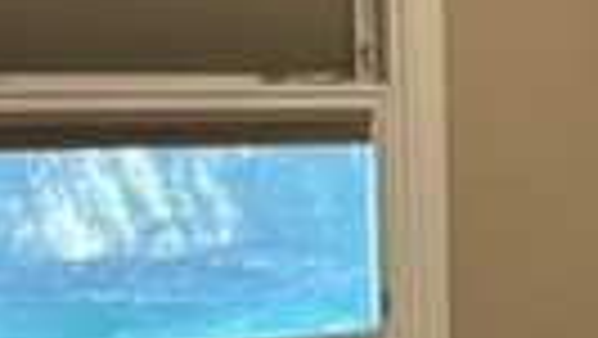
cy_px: 338
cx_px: 926
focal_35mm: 147
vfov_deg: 8.2
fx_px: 2332
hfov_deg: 13.6
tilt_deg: -5.9
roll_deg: -0.5
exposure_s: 1/60
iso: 80
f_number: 1.8
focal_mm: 3
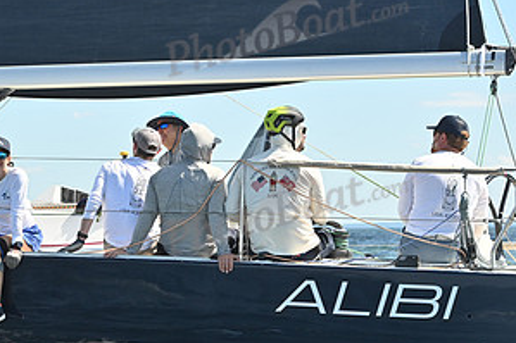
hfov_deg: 12.2
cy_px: 146
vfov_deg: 8.2
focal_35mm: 167
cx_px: 78
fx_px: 2392
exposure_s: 1/1000
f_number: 6.3
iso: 250
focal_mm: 86
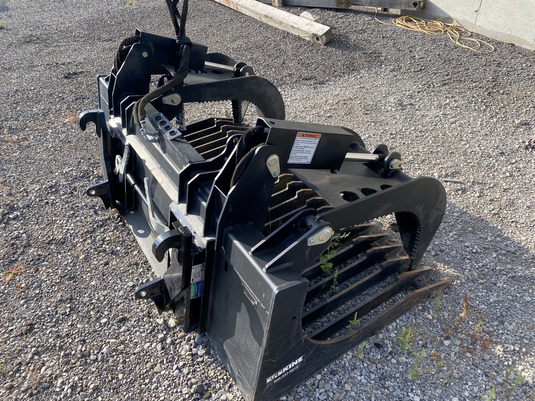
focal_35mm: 26
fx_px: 402
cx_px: 268
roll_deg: +0.6
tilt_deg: -37.2
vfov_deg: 53.1
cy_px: 200
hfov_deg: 67.3
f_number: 1.8
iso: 32
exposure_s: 1/733
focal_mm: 4.25
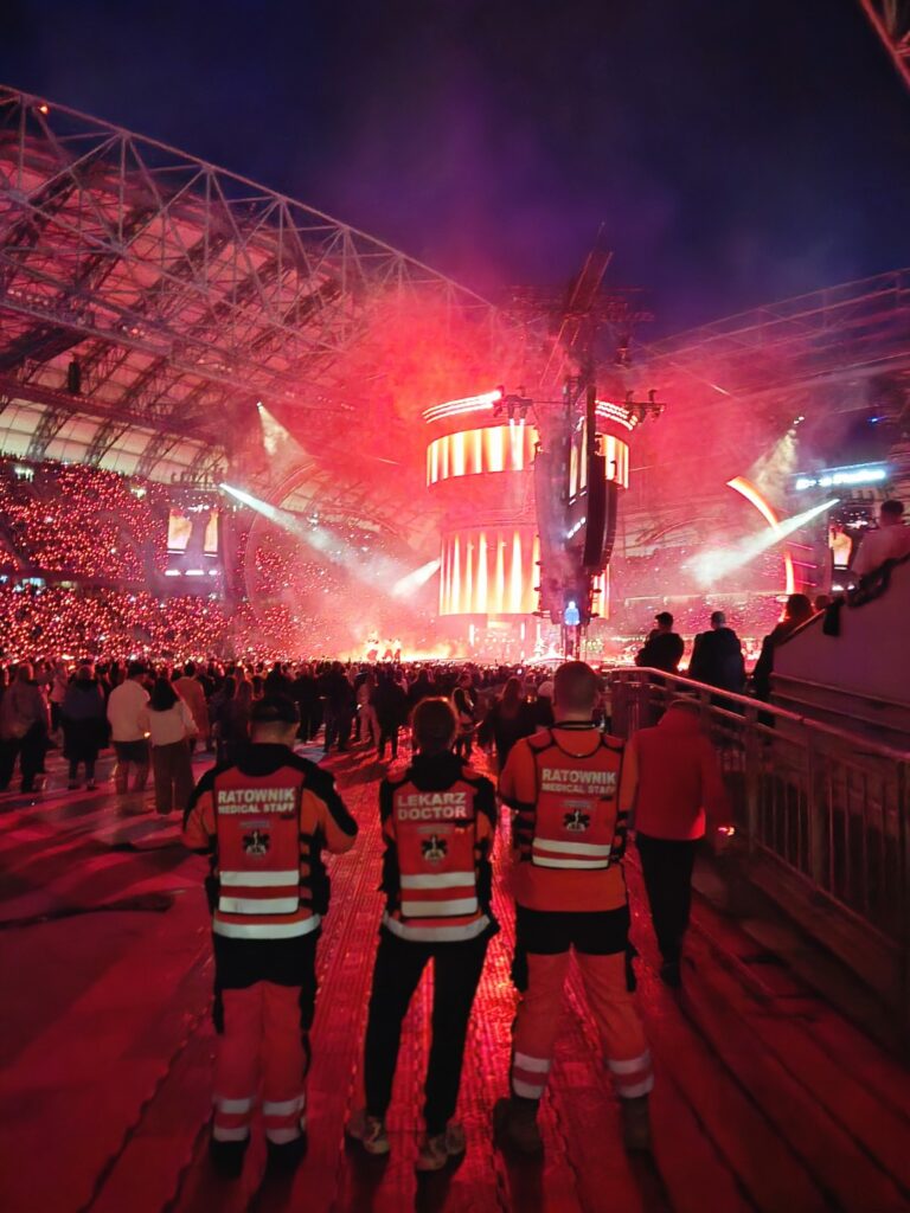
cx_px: 455
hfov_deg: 58.9
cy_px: 606
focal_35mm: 23
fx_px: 806
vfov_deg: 73.9
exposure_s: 1/20
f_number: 1.8
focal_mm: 5.4
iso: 1600
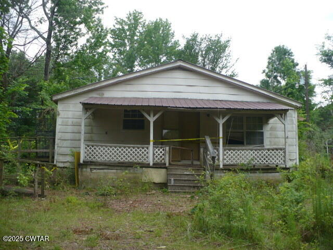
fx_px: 356
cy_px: 125
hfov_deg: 50.1
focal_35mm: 37
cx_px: 166
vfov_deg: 38.7
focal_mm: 6.1
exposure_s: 1/500
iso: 100
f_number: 2.8
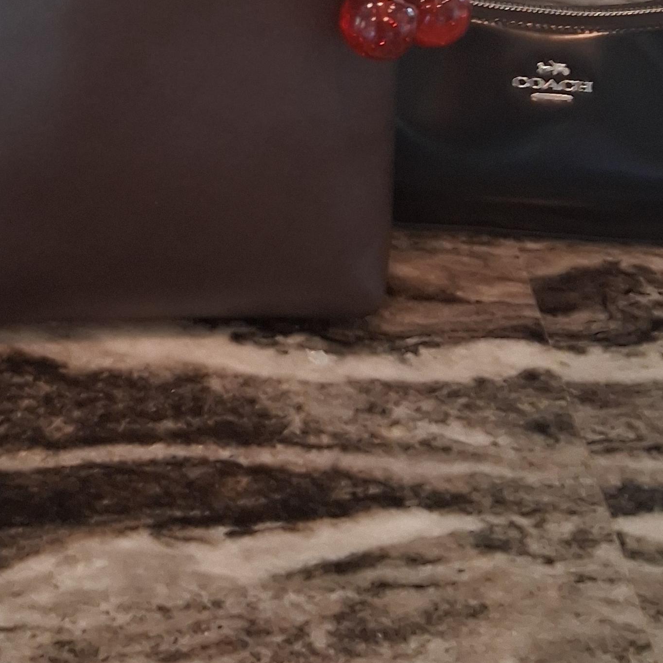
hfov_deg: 24.7
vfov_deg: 22.5
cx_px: 160
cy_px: -186
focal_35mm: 69
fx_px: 1495
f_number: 1.8
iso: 400
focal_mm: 3.98
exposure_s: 1/40
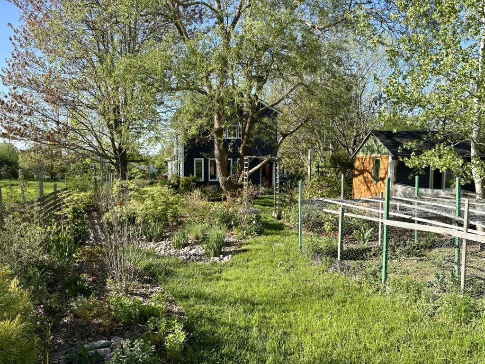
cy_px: 182
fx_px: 364
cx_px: 242
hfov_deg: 67.3
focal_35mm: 26
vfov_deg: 53.1
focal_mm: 5.96
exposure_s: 1/1239
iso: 50
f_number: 1.6
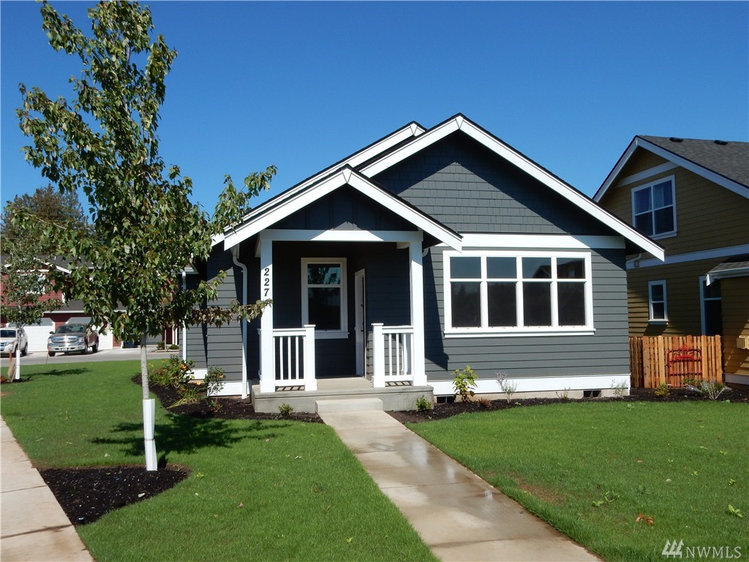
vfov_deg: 46.8
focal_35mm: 30
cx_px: 374
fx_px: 649
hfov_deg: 60.0
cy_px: 281
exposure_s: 1/1600
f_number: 4
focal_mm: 5.4
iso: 125
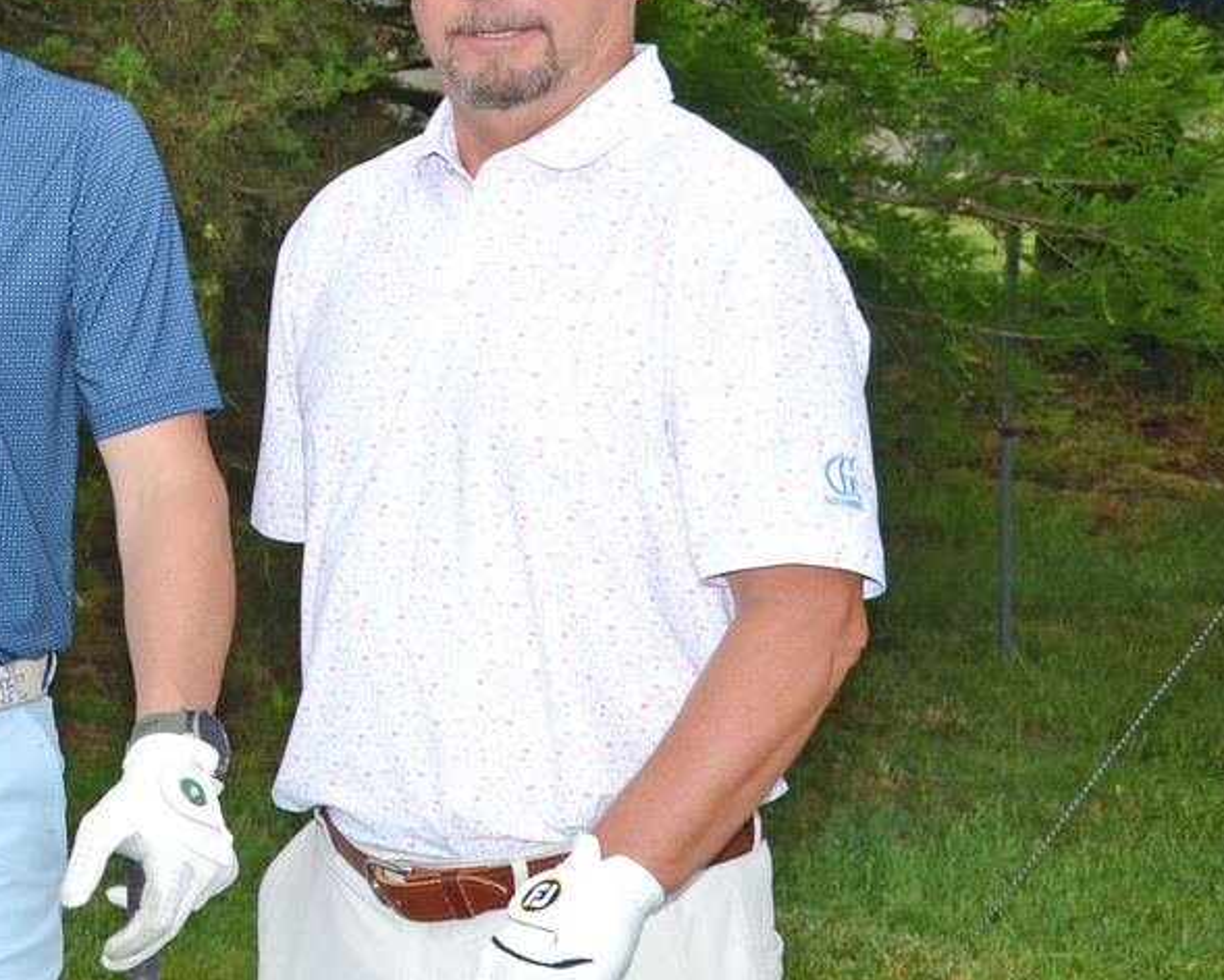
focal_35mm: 107
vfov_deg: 14.3
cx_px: -422
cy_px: 215
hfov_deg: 16.8
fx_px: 3879
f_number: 6.3
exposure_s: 1/160
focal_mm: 28
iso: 100
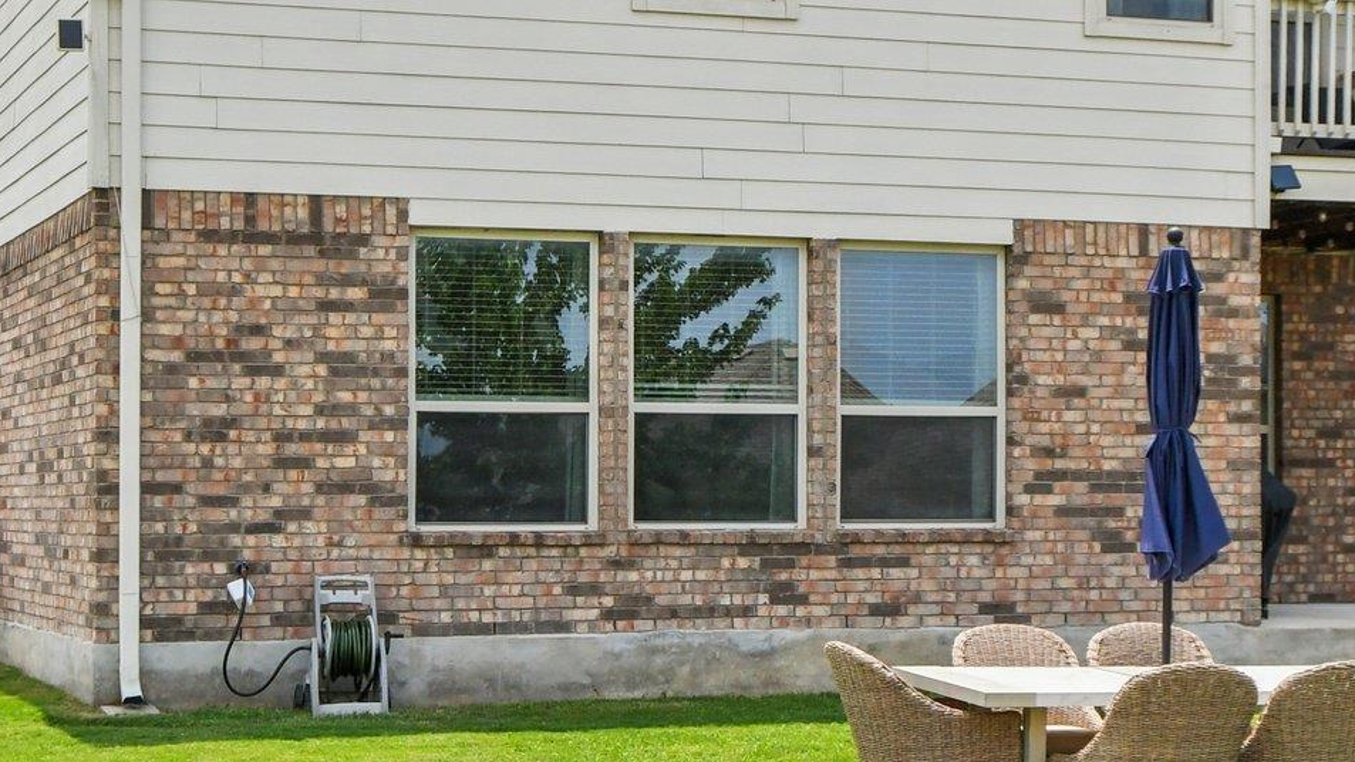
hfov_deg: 26.2
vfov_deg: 14.7
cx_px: 695
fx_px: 2910
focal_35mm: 81
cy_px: 60
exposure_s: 1/1000
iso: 400
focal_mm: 24
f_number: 8
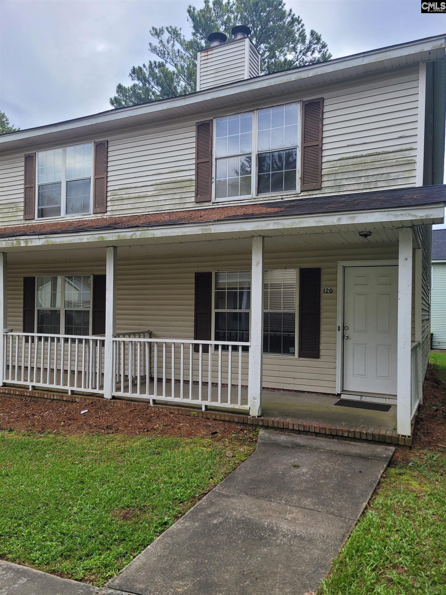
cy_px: 298
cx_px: 223
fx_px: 447
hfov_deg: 53.1
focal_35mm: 26
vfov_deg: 67.3
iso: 40
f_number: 1.8
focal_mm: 5.4
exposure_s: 1/538
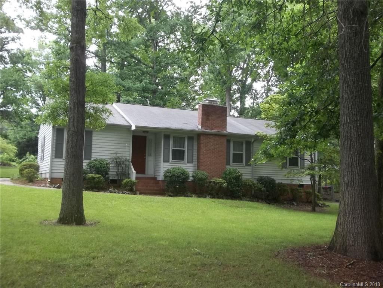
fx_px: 409
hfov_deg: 50.1
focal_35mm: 37
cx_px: 192
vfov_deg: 38.7
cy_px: 144
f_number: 4
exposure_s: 1/80
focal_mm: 6.6
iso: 160
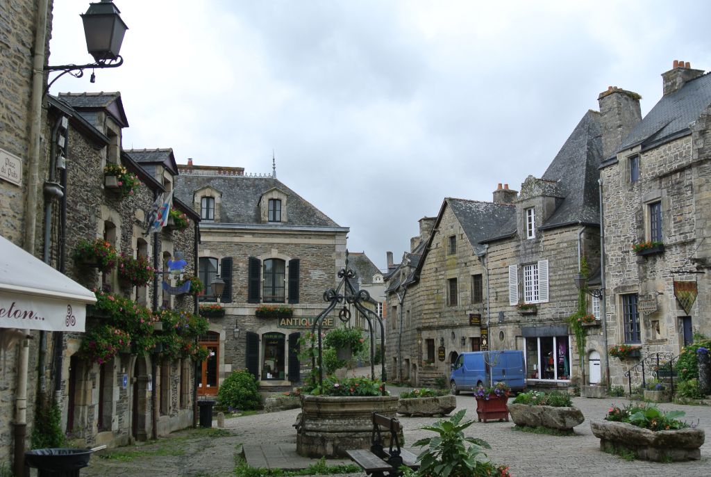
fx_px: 831
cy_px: 238
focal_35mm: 42
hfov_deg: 46.3
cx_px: 356
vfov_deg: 32.0
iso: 100
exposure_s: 1/400
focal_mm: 15.7
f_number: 5
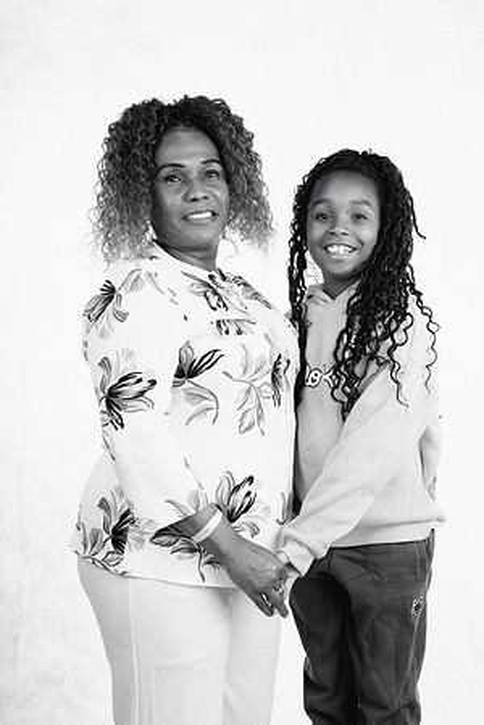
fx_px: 1008
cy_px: 362
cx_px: 242
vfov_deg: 39.6
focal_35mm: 50
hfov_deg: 27.0
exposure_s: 1/200
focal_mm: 50
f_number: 10
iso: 125
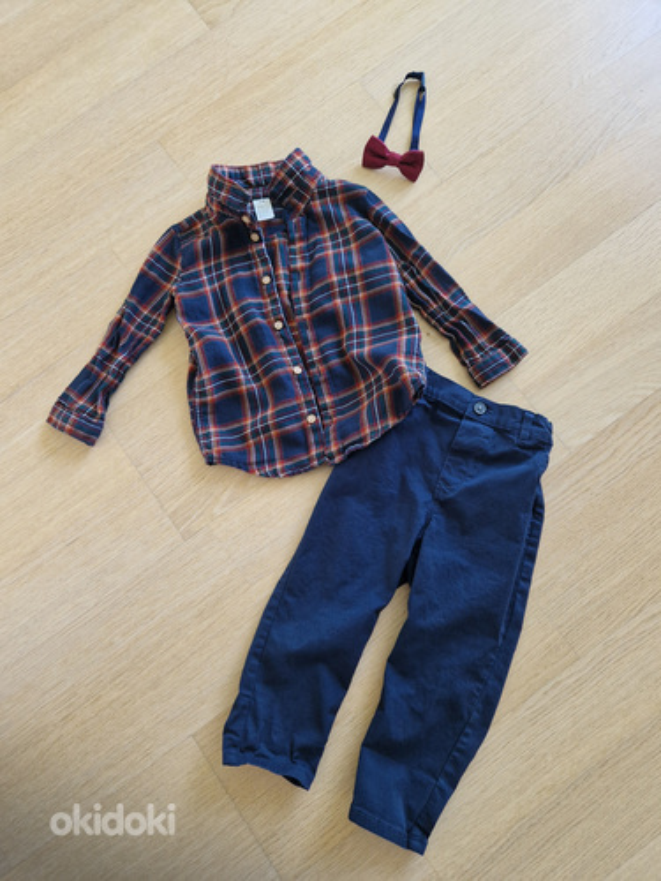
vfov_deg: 73.9
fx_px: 586
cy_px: 440
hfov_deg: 58.9
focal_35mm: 23
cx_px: 330
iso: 320
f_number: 1.8
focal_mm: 5.4
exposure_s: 1/100
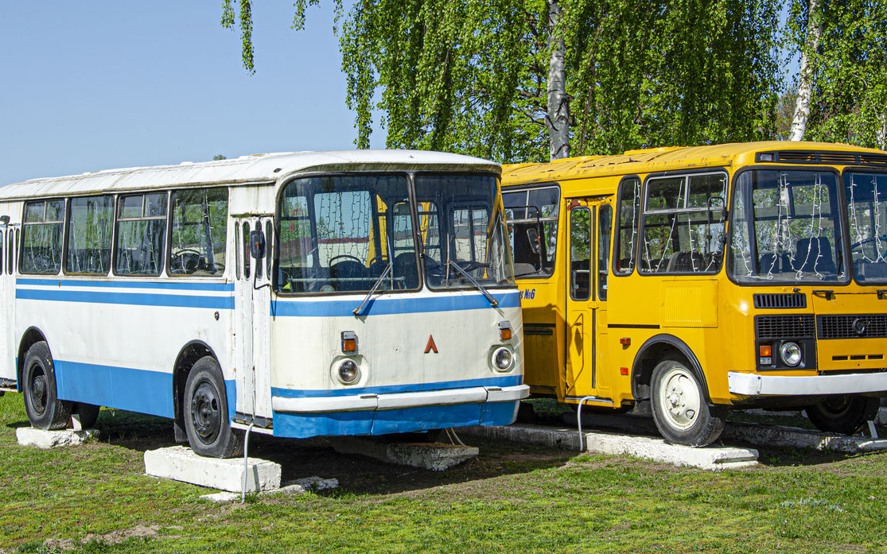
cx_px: 442
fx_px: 1886
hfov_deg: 26.5
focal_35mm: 78
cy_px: 203
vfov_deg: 16.7
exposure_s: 1/500
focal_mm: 38
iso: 100
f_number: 7.1
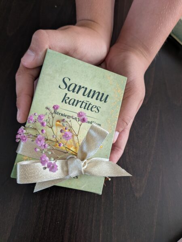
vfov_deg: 71.6
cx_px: 91
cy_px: 121
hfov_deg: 56.8
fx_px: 168
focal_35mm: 24
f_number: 1.7
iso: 27
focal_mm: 4.53
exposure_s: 1/52.6
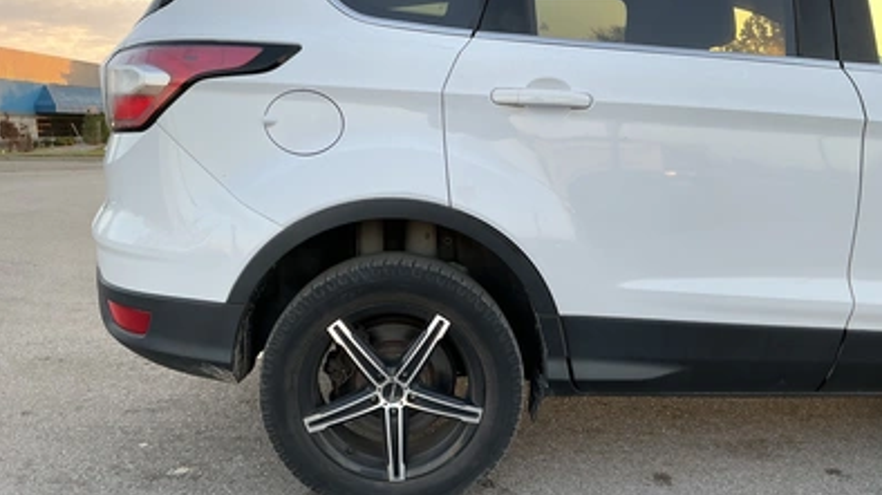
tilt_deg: -9.4
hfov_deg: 62.7
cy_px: 280
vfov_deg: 37.6
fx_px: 725
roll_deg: +0.8
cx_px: 445
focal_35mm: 31
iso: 25
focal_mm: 3
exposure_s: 1/122
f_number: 1.8
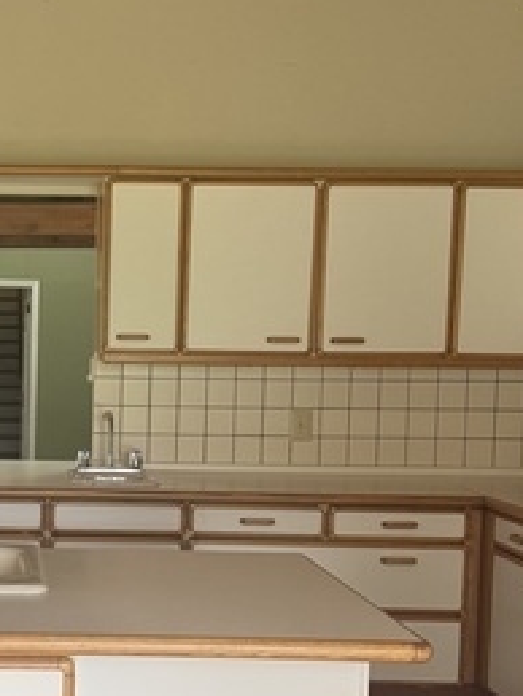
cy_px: 438
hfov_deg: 22.9
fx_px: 1247
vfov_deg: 31.0
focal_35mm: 62
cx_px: 22
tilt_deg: -4.5
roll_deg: -1.4
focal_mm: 6.76
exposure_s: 1/121
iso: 200
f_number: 1.78
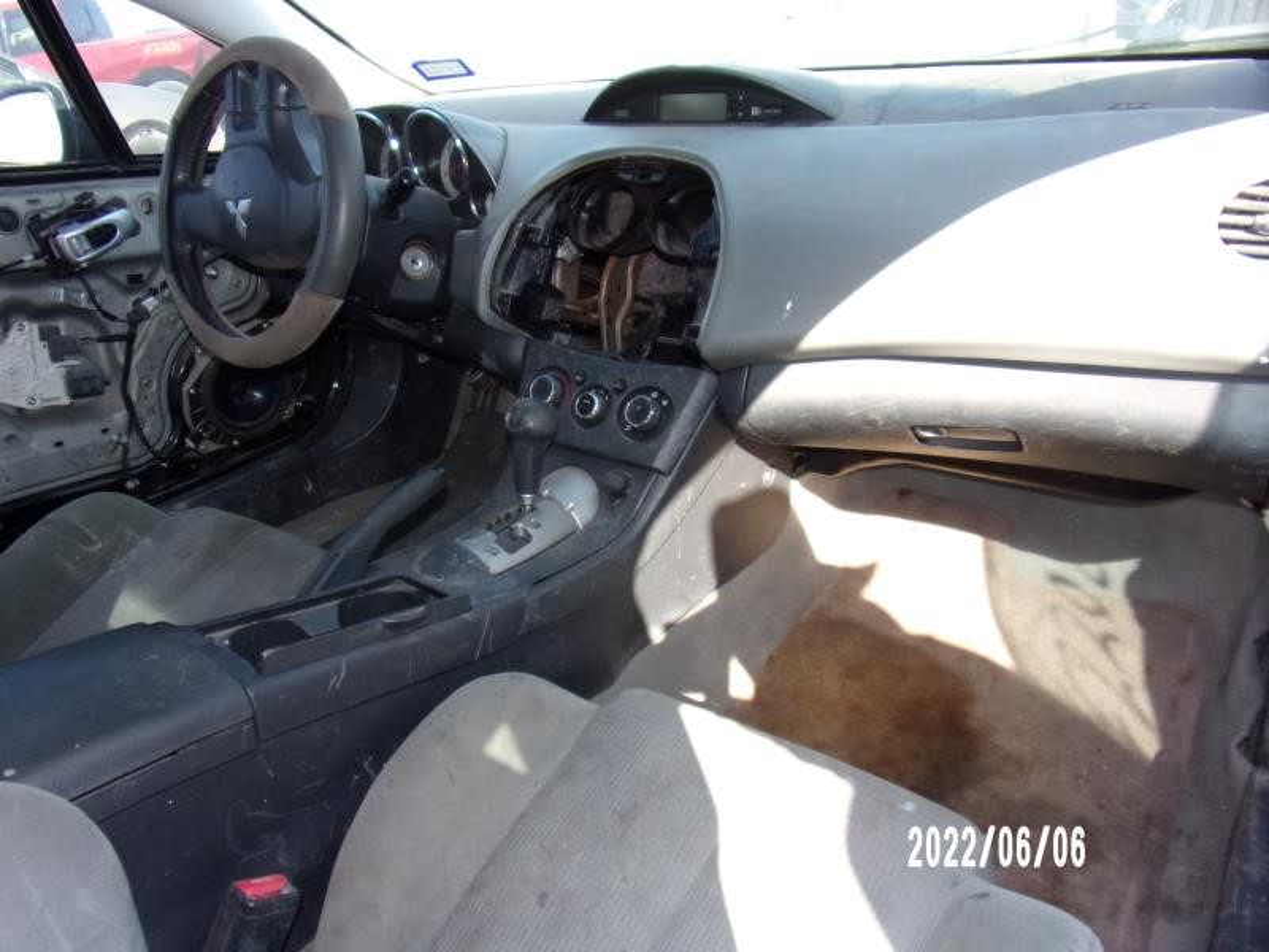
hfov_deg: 71.6
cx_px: 634
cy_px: 476
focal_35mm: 24
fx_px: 880
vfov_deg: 56.8
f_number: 3.3
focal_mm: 4.3
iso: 80
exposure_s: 1/100
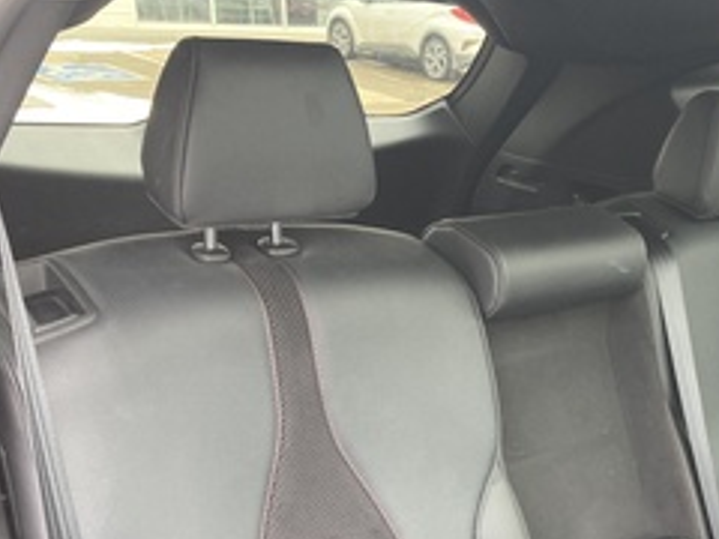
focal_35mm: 49
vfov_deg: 28.9
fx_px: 1018
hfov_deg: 38.0
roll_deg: -3.5
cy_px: 451
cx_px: 530
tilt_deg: -23.7
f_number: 1.8
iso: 80
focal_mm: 3.99
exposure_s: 1/120
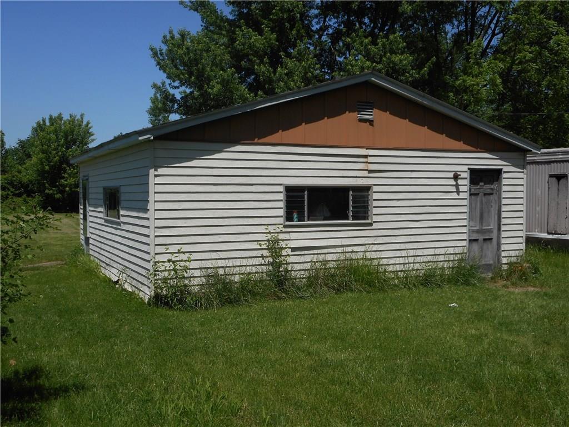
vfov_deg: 36.8
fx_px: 641
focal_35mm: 39
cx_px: 284
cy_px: 214
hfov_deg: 47.9
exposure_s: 1/800
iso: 80
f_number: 4.5
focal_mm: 6.9
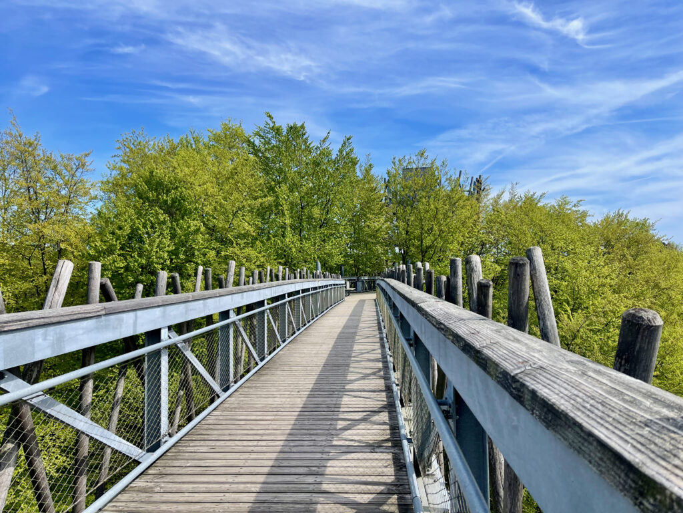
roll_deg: +1.2
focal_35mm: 25
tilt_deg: +0.3
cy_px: 256
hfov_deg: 69.4
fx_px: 493
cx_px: 342
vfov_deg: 54.9
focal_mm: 5.1
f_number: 1.6
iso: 32
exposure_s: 1/2924
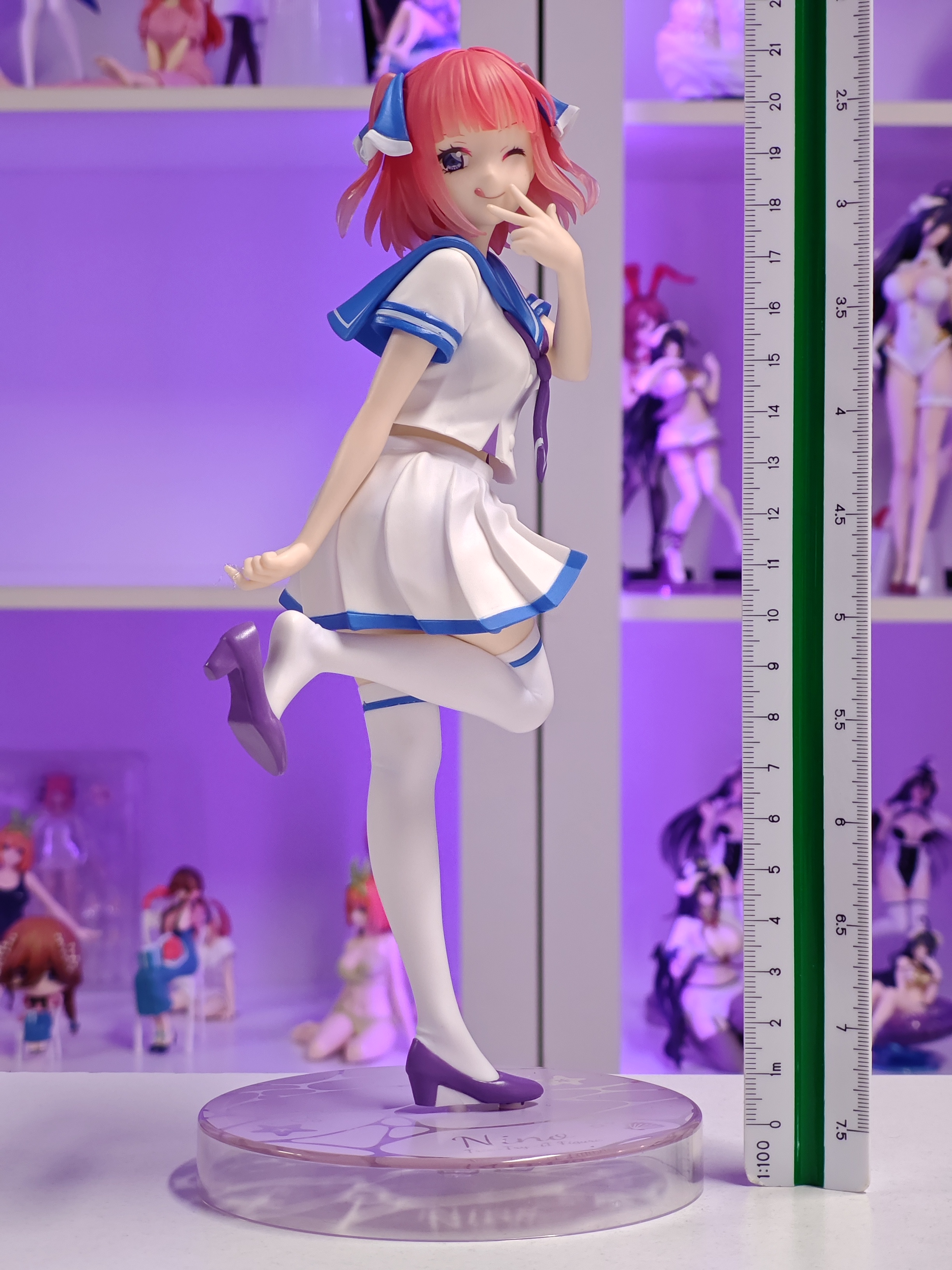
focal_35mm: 80
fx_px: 2934
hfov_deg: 18.4
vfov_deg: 24.4
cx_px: 476
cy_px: 635
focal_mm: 7.48
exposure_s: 1/33.3
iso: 800
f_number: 2.4
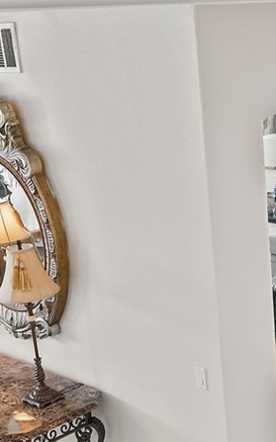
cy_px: 274
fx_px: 843
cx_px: 327
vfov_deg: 29.3
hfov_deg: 17.7
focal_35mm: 70
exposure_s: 1/10
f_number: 5
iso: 800
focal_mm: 20
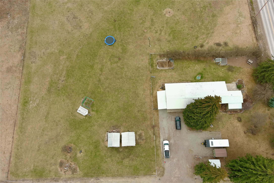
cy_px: 92
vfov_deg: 45.0
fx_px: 221
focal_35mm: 29
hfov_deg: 63.7
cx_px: 137
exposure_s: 1/320
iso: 100
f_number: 2.8
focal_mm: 10.57
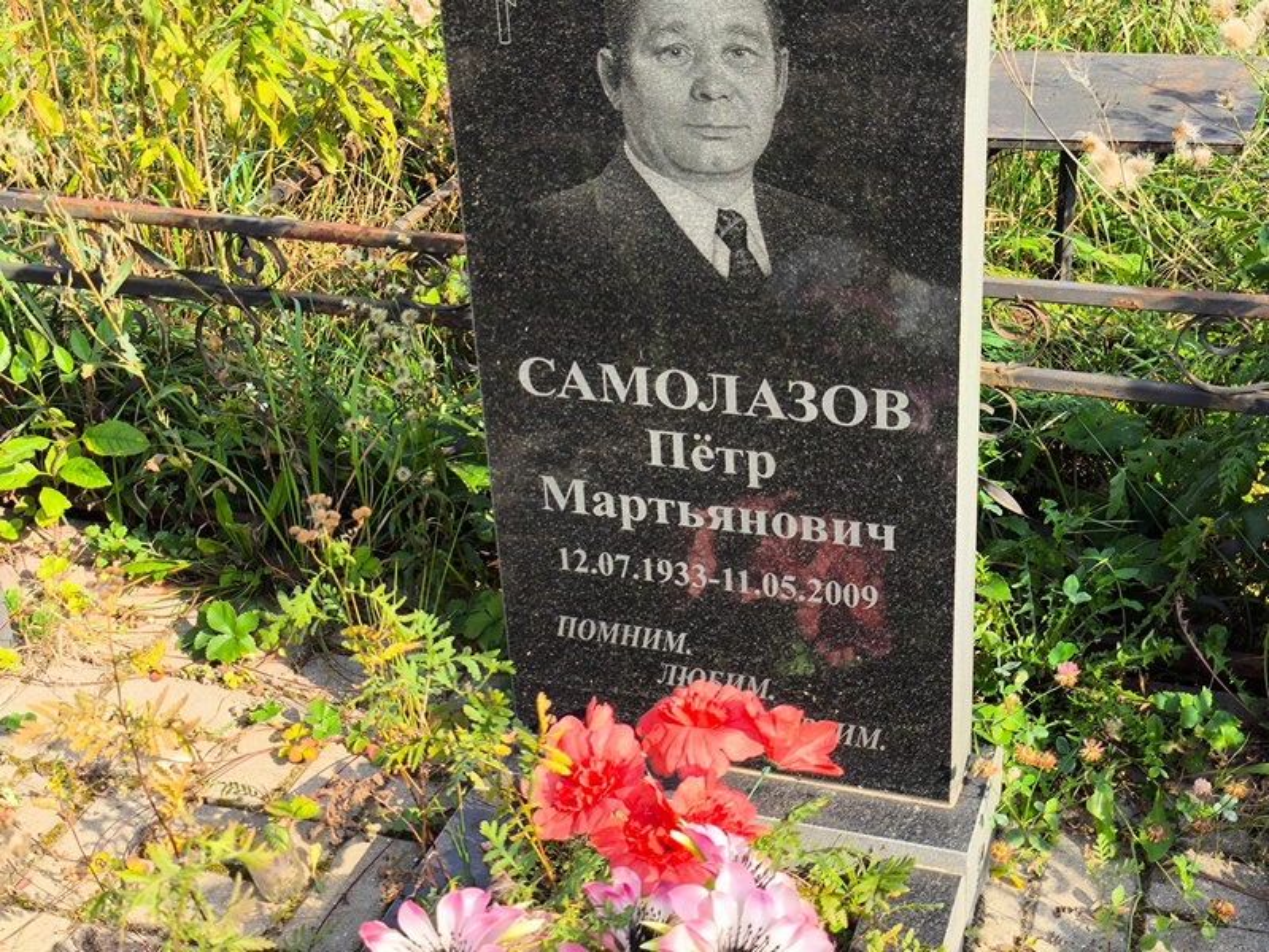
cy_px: 476
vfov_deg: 29.1
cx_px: 634
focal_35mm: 50
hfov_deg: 38.2
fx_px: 1834
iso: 50
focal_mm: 4.71
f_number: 1.7
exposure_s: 1/705
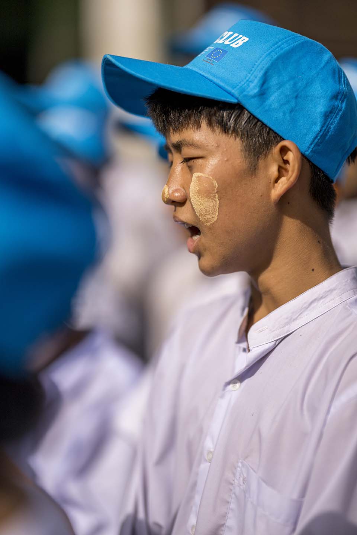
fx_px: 1264
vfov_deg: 23.9
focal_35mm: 85
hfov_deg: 16.1
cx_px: 178
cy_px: 268
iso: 180
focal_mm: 85
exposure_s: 1/32000
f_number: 1.2
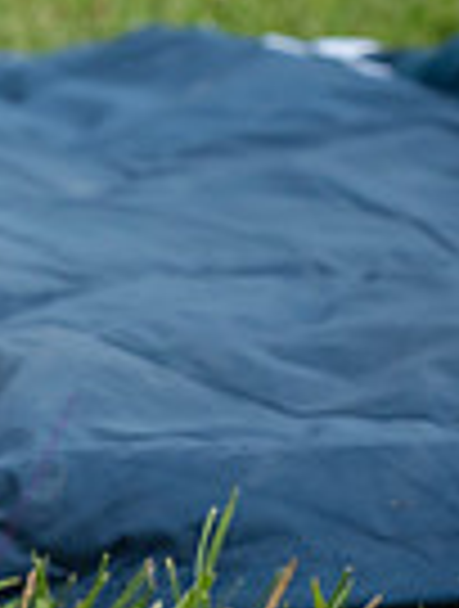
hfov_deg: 4.2
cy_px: 69
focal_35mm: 347
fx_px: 6106
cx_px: -830
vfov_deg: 5.7
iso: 500
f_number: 9
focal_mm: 80
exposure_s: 1/320
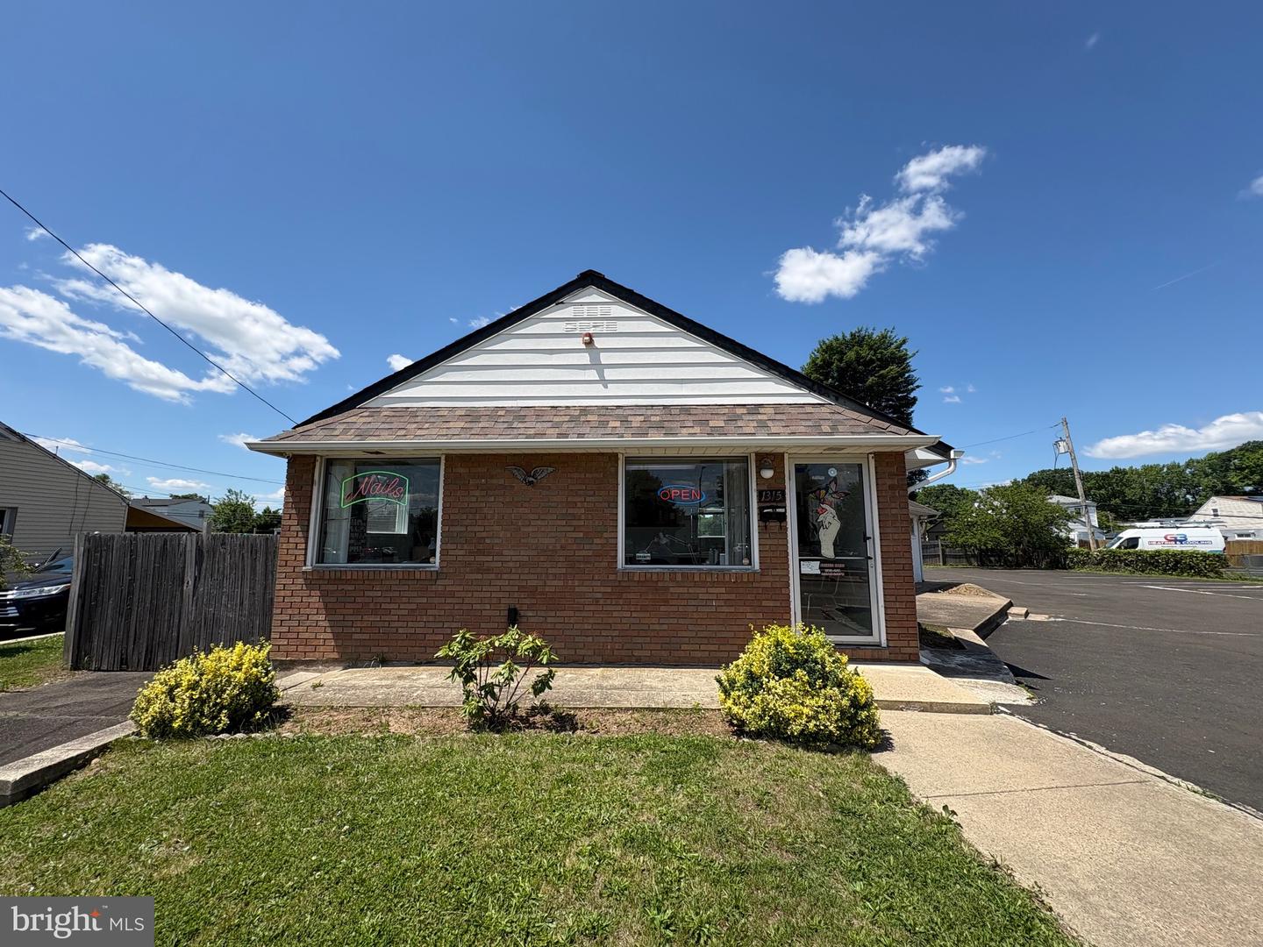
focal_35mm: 14
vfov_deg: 85.7
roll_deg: -0.2
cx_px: 632
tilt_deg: +8.0
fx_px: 511
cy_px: 474
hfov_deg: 102.1
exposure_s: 1/1477
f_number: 2.2
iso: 50
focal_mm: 2.22
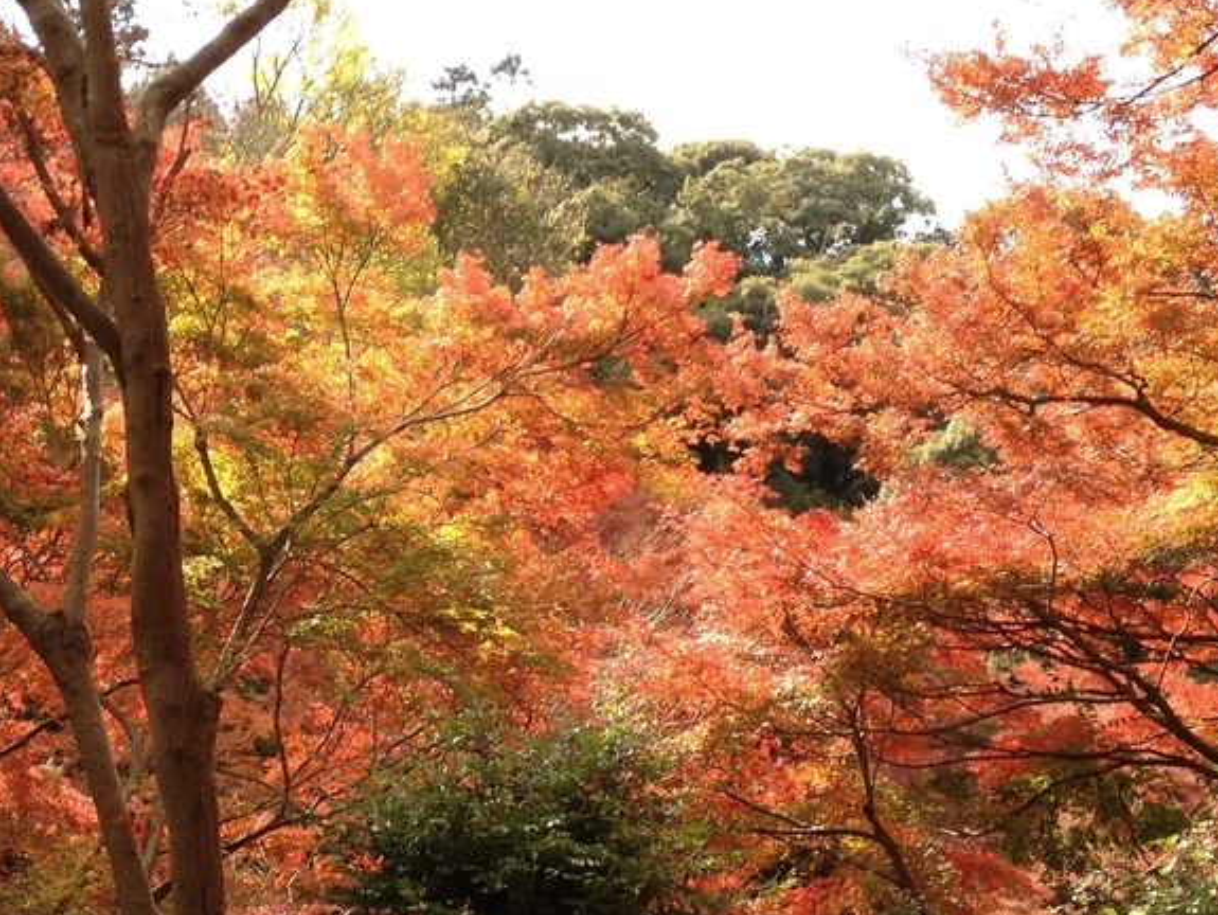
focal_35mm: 73
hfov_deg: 26.2
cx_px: 250
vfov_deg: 20.1
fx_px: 2570
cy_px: 587
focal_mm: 4.28
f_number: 2.4
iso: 64
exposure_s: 1/268
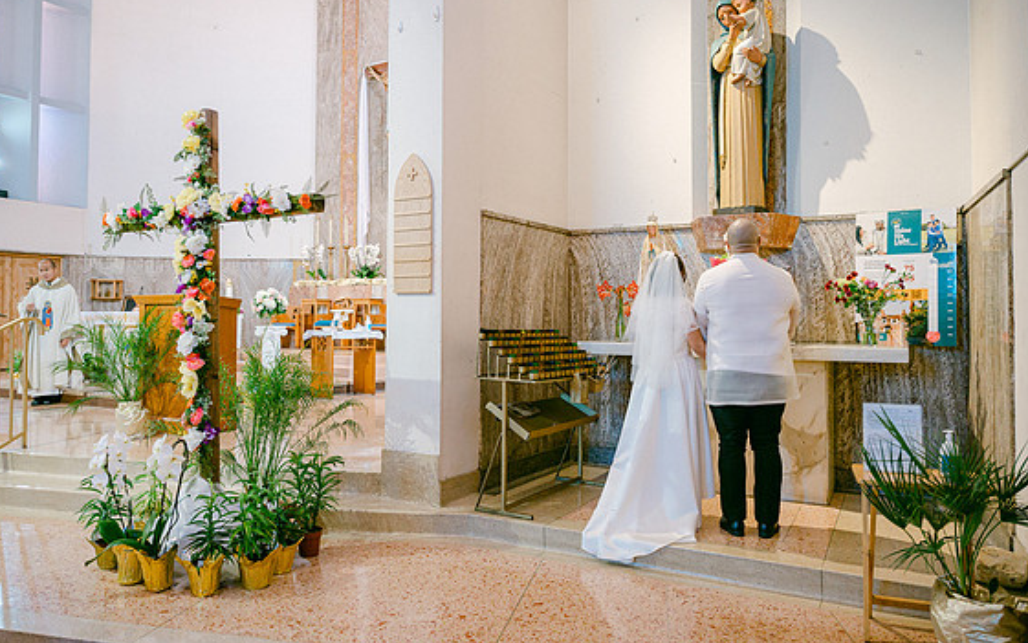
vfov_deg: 47.6
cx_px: 508
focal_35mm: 26
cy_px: 299
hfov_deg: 70.4
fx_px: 729
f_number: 2.8
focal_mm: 24
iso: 1600
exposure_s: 1/160
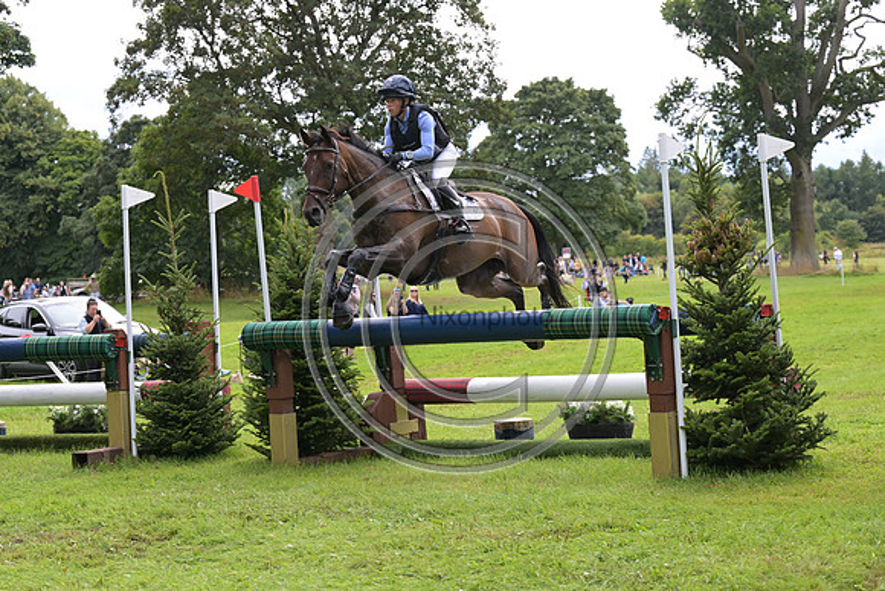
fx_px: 2016
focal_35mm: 82
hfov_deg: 24.8
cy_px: 296
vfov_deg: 16.7
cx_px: 442
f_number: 5.6
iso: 1250
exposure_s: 1/1250
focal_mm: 82
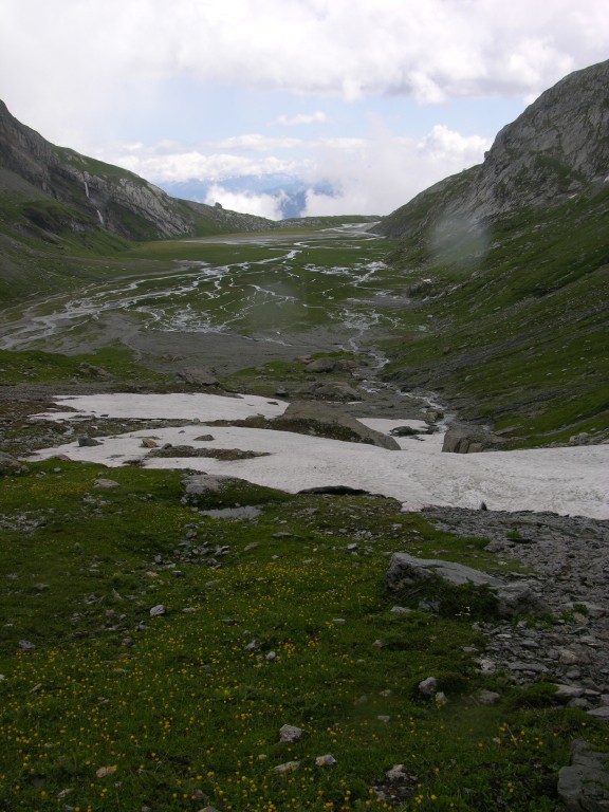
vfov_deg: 52.6
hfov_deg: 40.7
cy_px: 406
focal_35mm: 35
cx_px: 304
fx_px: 821
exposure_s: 1/232
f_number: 5.6
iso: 50
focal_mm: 8.9
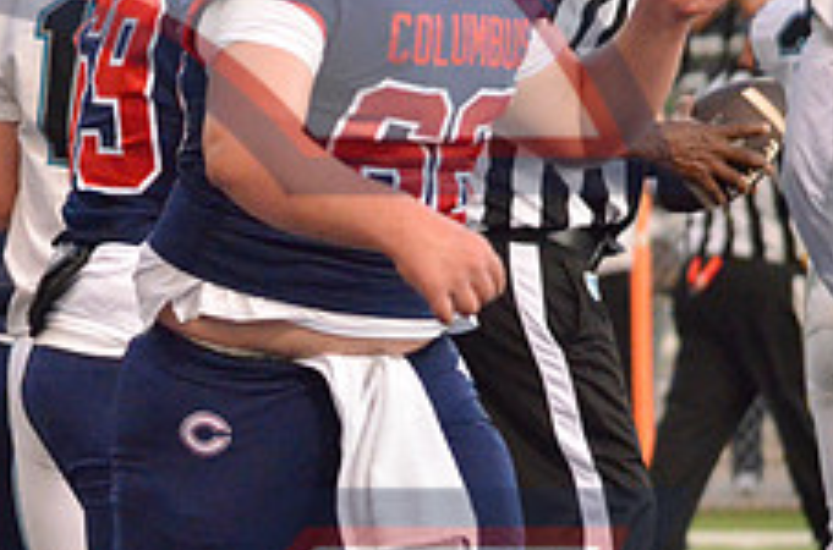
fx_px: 15045
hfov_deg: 3.2
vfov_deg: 2.1
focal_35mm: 652
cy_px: 341
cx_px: -110
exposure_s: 1/500
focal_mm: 170
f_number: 5
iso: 4500
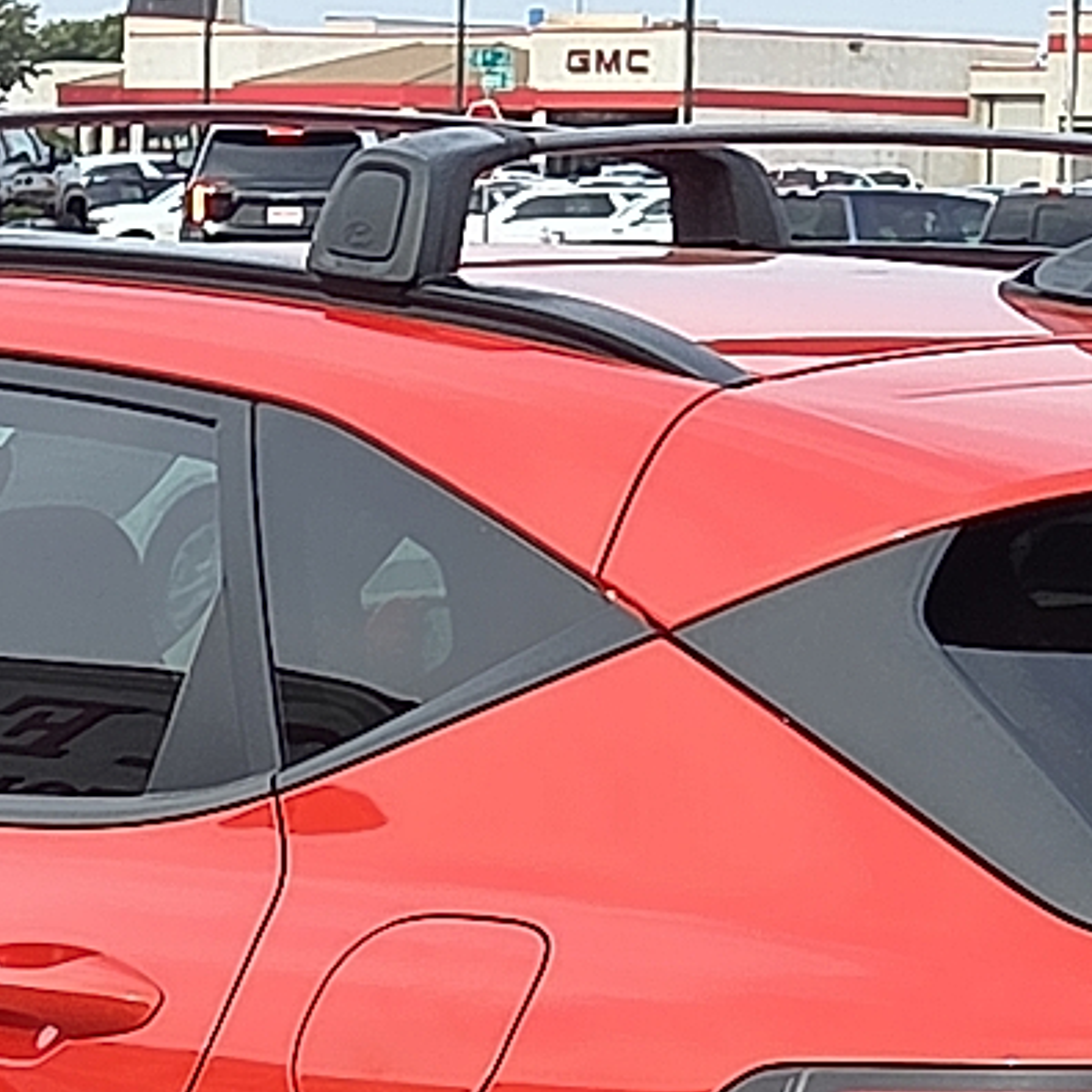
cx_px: 491
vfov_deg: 10.3
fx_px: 5996
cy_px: 1235
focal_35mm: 168
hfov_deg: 10.4
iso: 76
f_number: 1.8
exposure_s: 1/2000
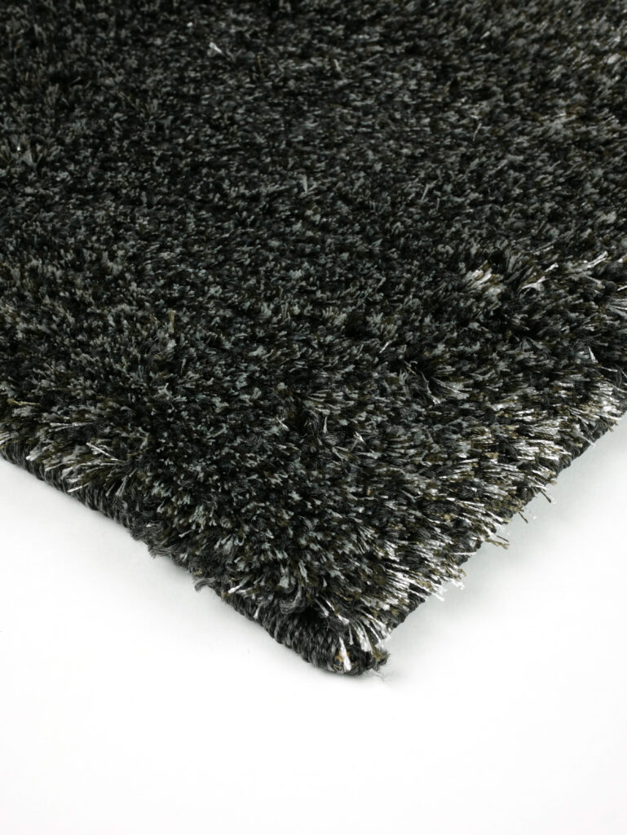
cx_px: 314
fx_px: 1448
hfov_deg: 24.4
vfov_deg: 32.2
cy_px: 418
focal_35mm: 60
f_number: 13
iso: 400
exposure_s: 1/25
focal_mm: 30
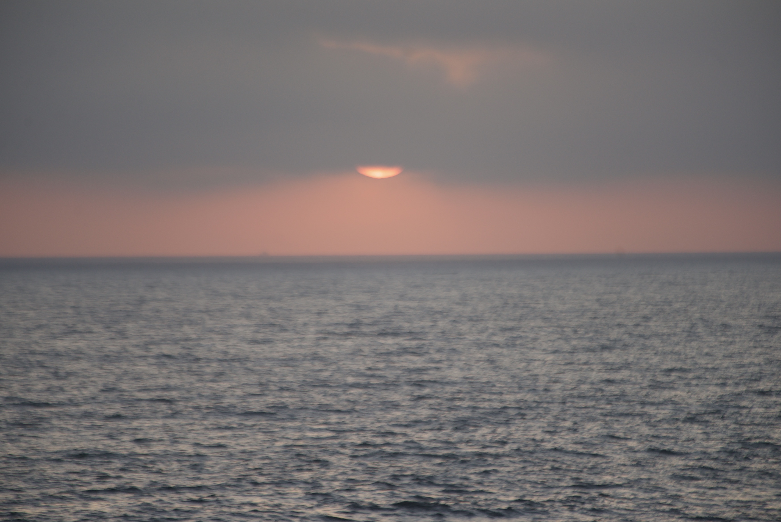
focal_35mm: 300
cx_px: 390
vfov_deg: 4.6
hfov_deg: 6.9
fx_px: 6512
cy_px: 261
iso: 250
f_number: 5.6
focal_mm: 300
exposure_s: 1/320
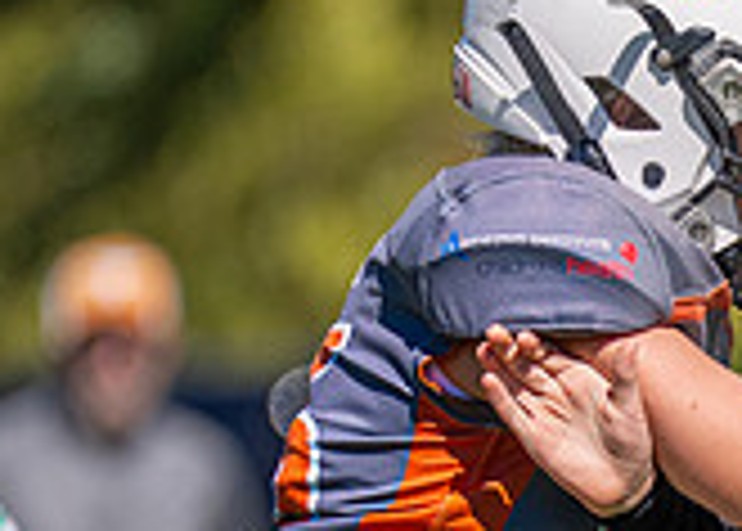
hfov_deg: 1.8
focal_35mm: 1101
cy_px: 672
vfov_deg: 1.3
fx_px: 23211
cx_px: 1079
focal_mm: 200
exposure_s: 1/4000
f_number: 2.8
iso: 160
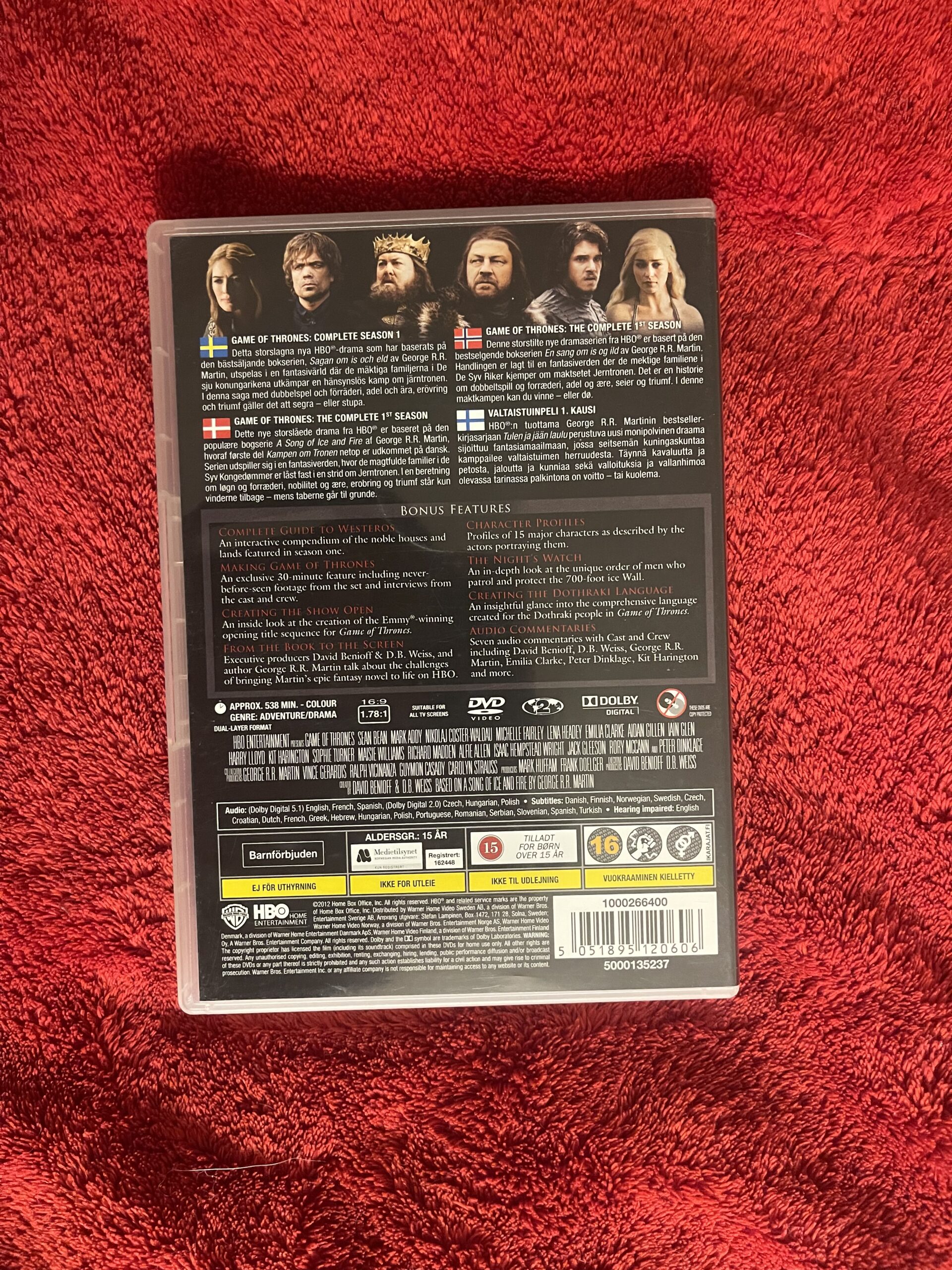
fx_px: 917
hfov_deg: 54.9
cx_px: 476
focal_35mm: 25
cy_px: 635
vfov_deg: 69.4
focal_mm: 5.1
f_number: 1.6
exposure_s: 1/29
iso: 640
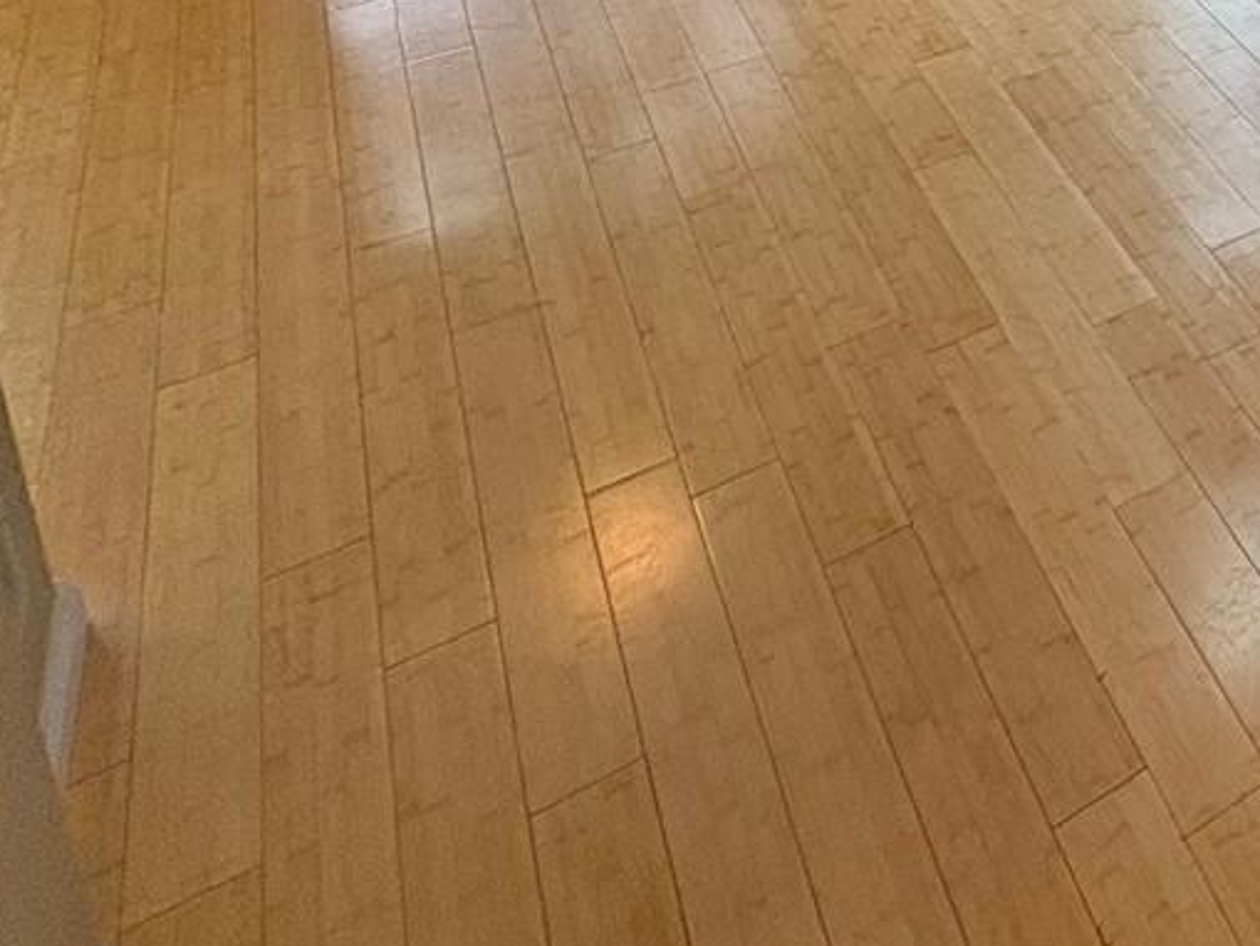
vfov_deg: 25.2
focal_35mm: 44
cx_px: 1963
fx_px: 1602
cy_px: -466
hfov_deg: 27.1
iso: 125
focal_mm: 2.22
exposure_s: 1/60
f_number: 2.2
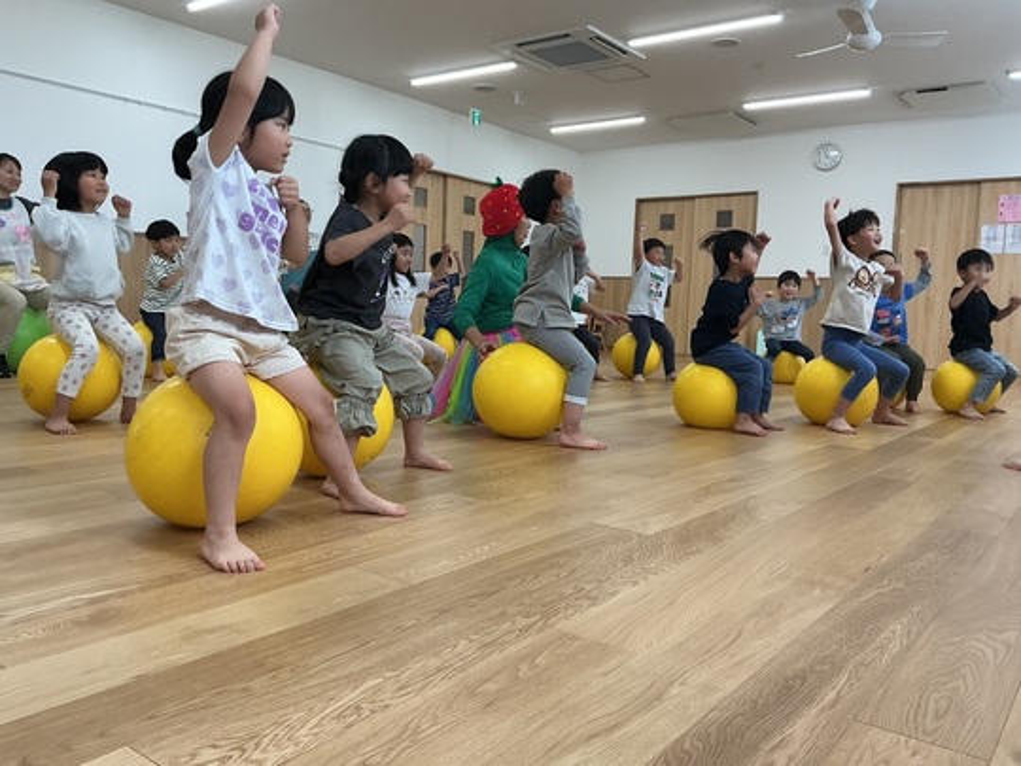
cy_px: 383
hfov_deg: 61.7
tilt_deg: -5.7
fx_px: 855
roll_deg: -1.6
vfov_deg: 48.2
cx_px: 510
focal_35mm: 29
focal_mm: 3
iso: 32
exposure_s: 1/120
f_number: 1.8
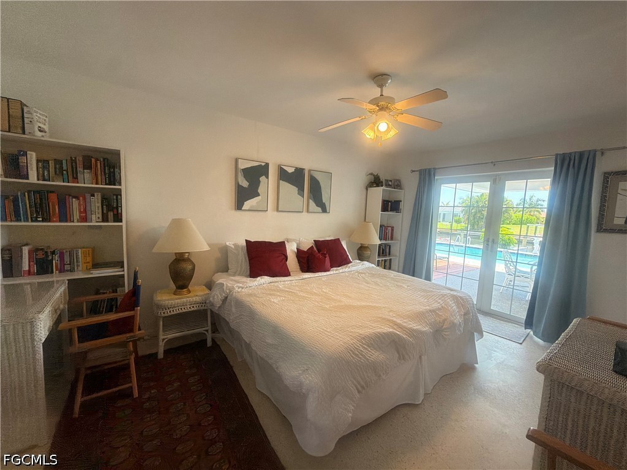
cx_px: 314
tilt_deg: -9.3
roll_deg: -1.7
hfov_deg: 102.1
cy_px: 235
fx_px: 254
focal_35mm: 14
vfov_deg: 85.7
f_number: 2.2
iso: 200
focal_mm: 2.22
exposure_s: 1/121
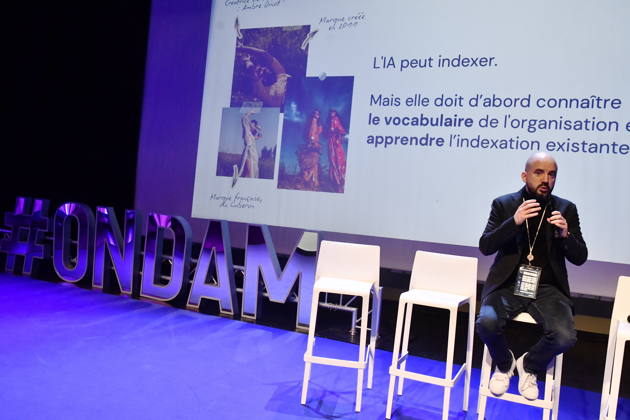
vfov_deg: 43.6
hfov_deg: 61.9
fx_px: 525
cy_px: 210
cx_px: 315
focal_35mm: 30
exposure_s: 1/125
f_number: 8
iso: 2500
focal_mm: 20
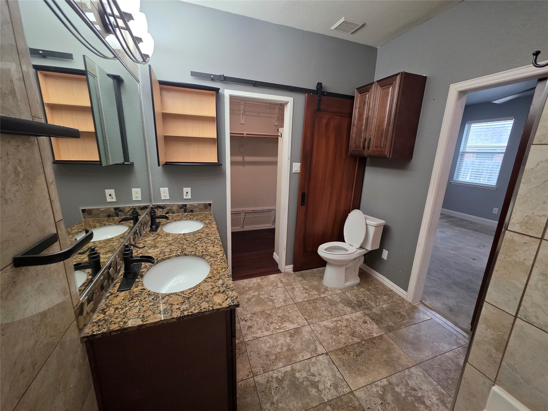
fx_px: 206
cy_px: 206
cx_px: 274
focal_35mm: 13
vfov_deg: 89.9
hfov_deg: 106.2
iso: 250
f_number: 1.9
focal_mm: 2.2
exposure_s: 1/120
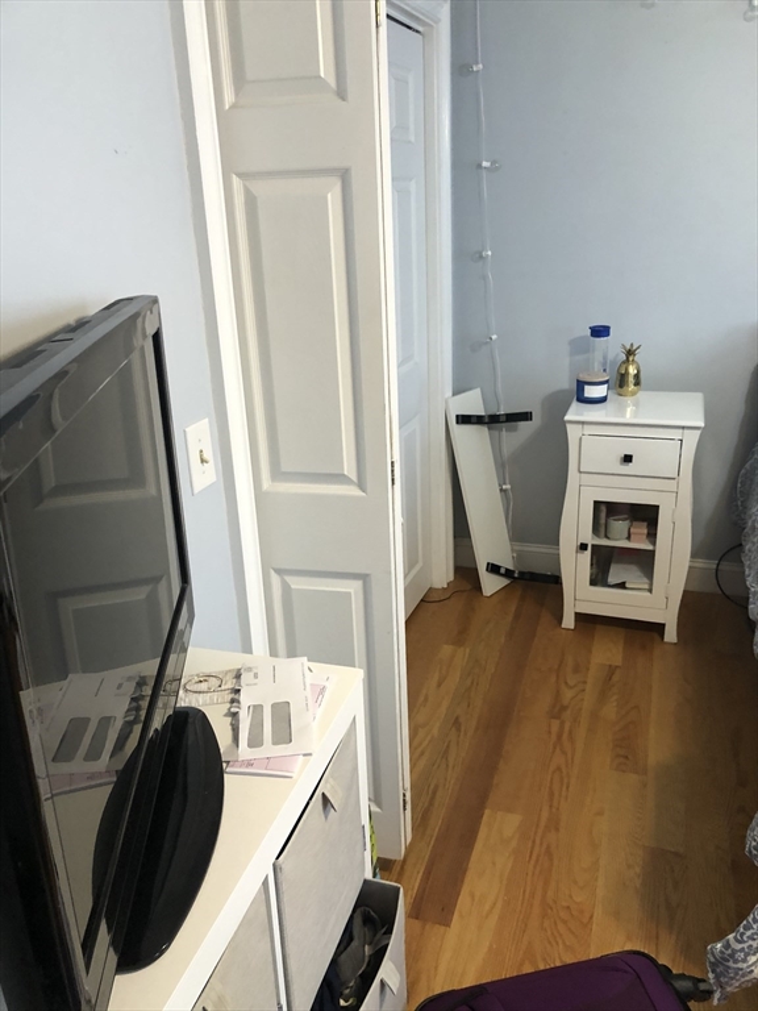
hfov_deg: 49.7
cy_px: 506
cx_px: 379
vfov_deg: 63.4
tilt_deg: -22.2
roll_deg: +1.9
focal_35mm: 28
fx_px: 818
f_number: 1.8
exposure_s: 1/15
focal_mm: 3.99
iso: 50
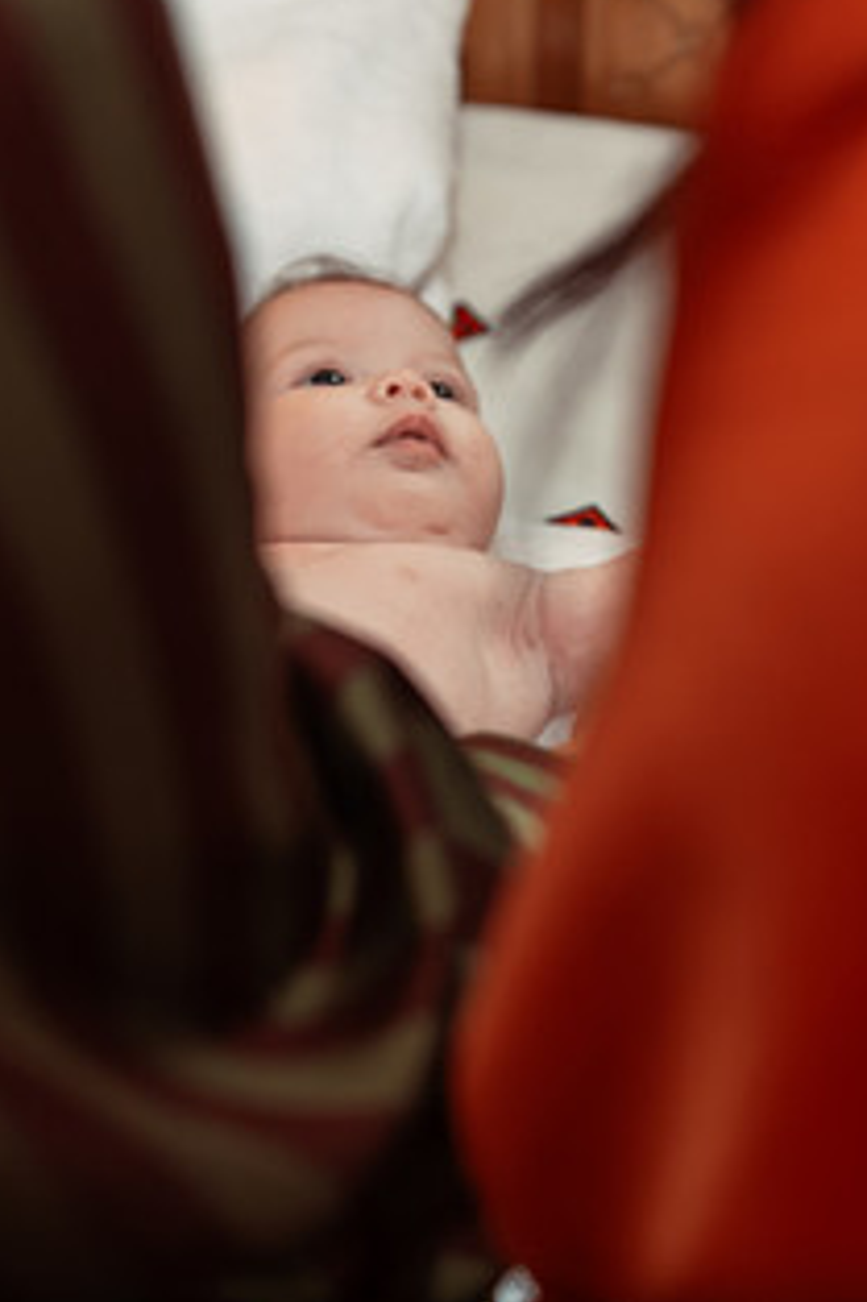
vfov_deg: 23.9
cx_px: 452
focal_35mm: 85
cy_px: 506
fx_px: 3074
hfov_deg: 16.1
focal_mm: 46
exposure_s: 1/250
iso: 2000
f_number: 3.5
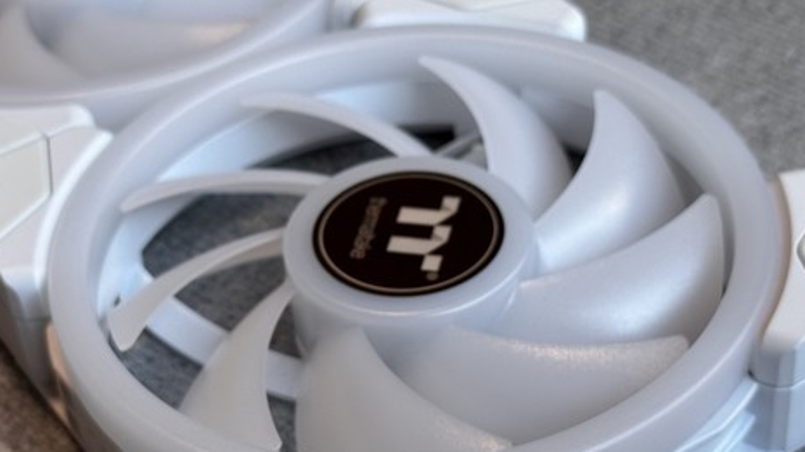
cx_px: 350
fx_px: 1728
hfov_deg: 26.2
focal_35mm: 81
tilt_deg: -42.7
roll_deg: +6.6
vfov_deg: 14.8
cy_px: 327
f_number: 1.78
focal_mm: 6.86
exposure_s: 1/121
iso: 80
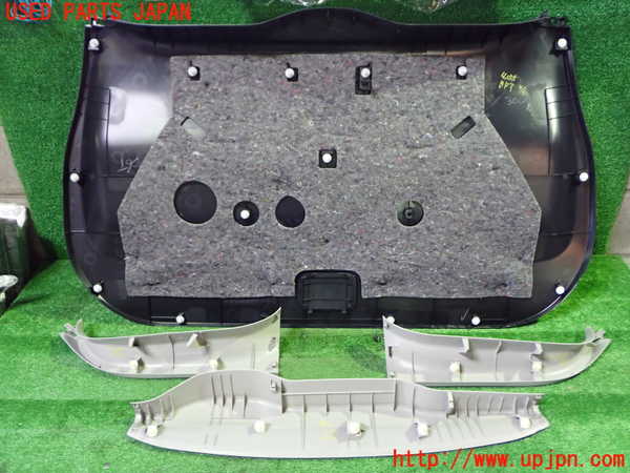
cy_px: 236
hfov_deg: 60.0
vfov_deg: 46.8
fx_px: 546
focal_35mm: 30
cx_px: 315
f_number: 2.3
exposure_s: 1/30
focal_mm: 5.4
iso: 640
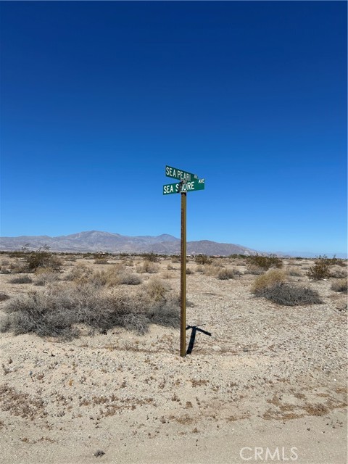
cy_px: 232
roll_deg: -1.1
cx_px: 174
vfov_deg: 67.3
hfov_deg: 53.1
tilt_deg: +4.3
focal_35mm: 26
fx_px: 349
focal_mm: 5.7
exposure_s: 1/8000
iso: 50
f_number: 1.5
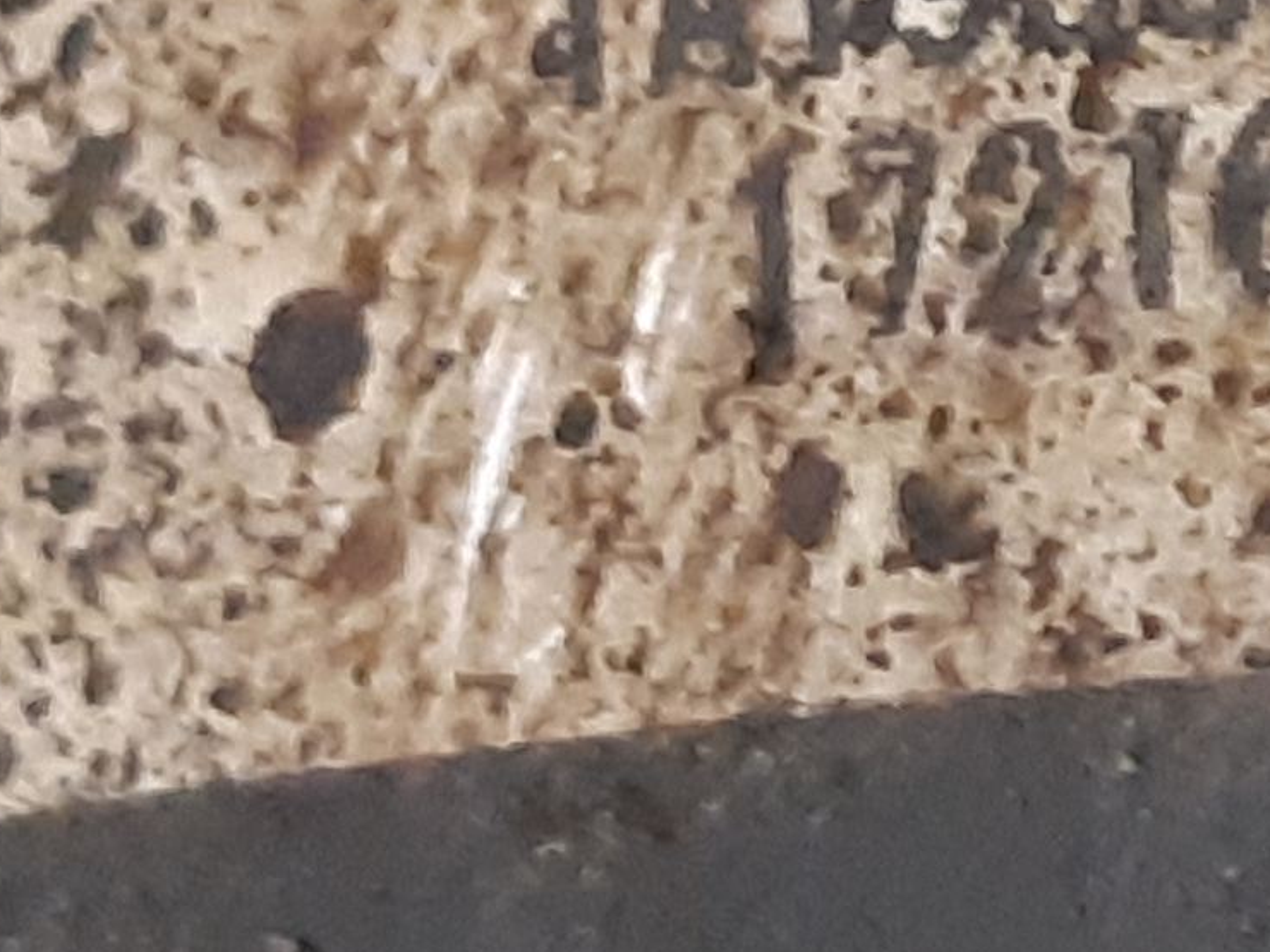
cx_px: 1512
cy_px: -178
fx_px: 2642
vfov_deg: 19.3
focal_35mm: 72
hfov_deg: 24.6
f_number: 1.7
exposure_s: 1/25
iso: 320
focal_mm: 3.93
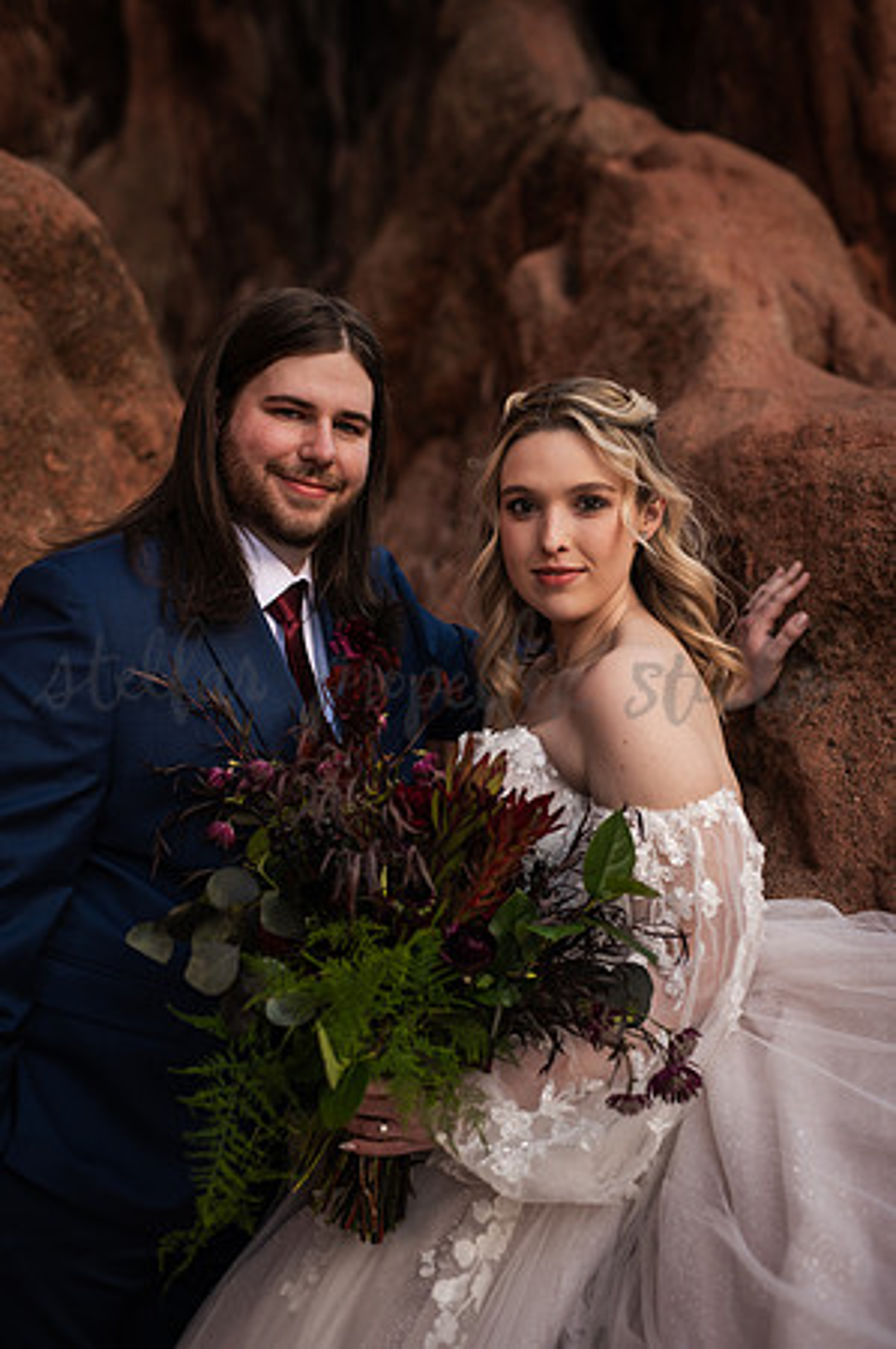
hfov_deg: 26.9
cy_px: 674
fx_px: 1871
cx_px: 448
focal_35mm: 50
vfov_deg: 39.6
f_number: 2.8
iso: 250
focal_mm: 50
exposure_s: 1/320
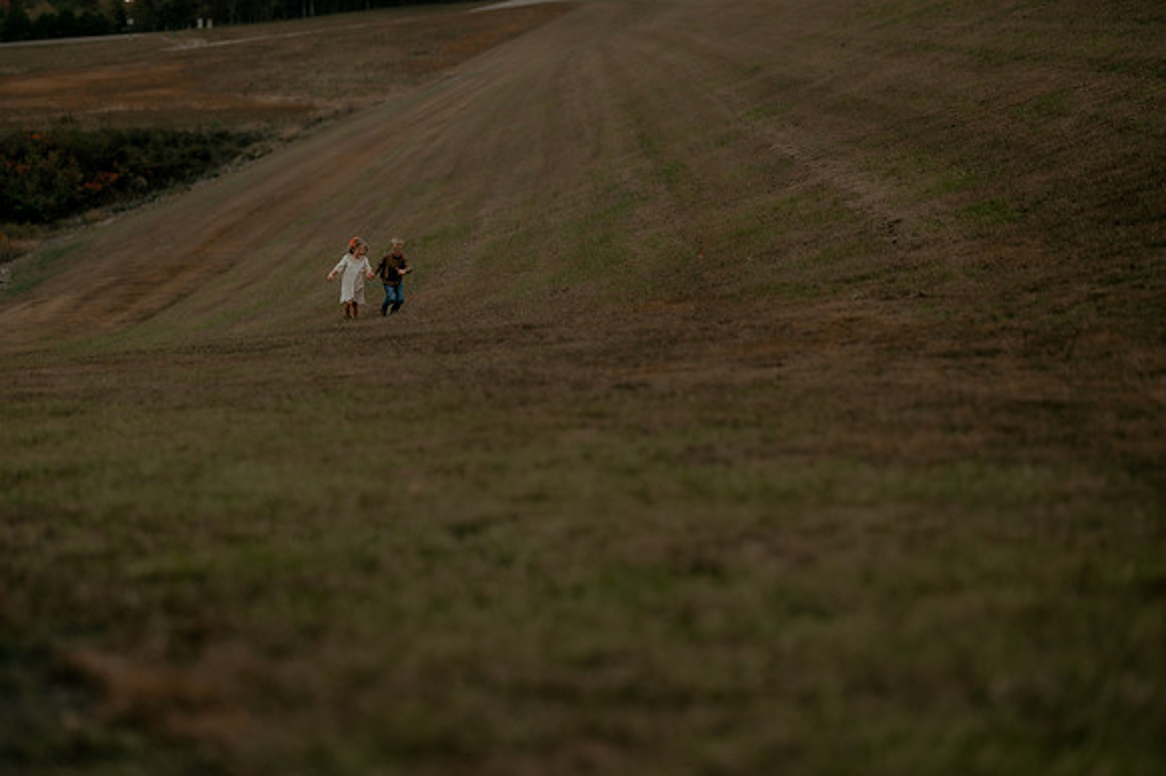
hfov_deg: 23.9
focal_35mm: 85
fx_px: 2751
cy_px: 388
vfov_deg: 16.1
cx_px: 583
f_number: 1.8
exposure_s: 1/250
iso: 400
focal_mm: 85
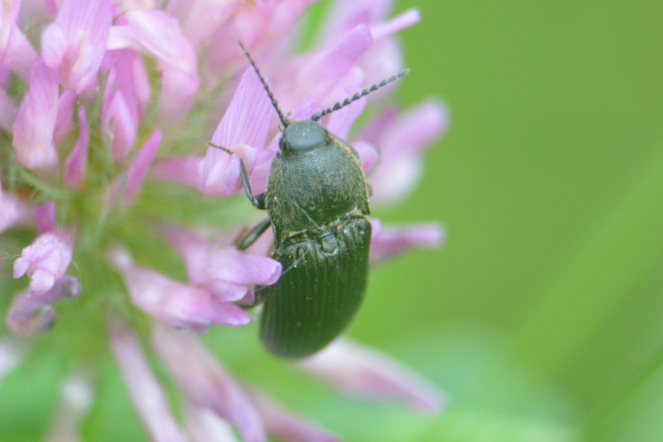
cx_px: 332
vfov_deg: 3.8
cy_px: 221
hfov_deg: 5.7
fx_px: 6629
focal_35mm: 360
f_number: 5.3
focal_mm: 240
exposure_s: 1/125
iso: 1250
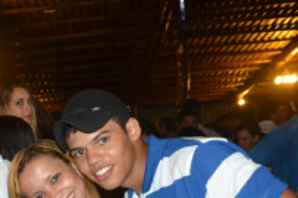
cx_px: 16
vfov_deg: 17.7
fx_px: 612
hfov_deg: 26.2
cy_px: 222
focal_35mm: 74
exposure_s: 1/60
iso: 3200
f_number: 3.5
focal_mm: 20
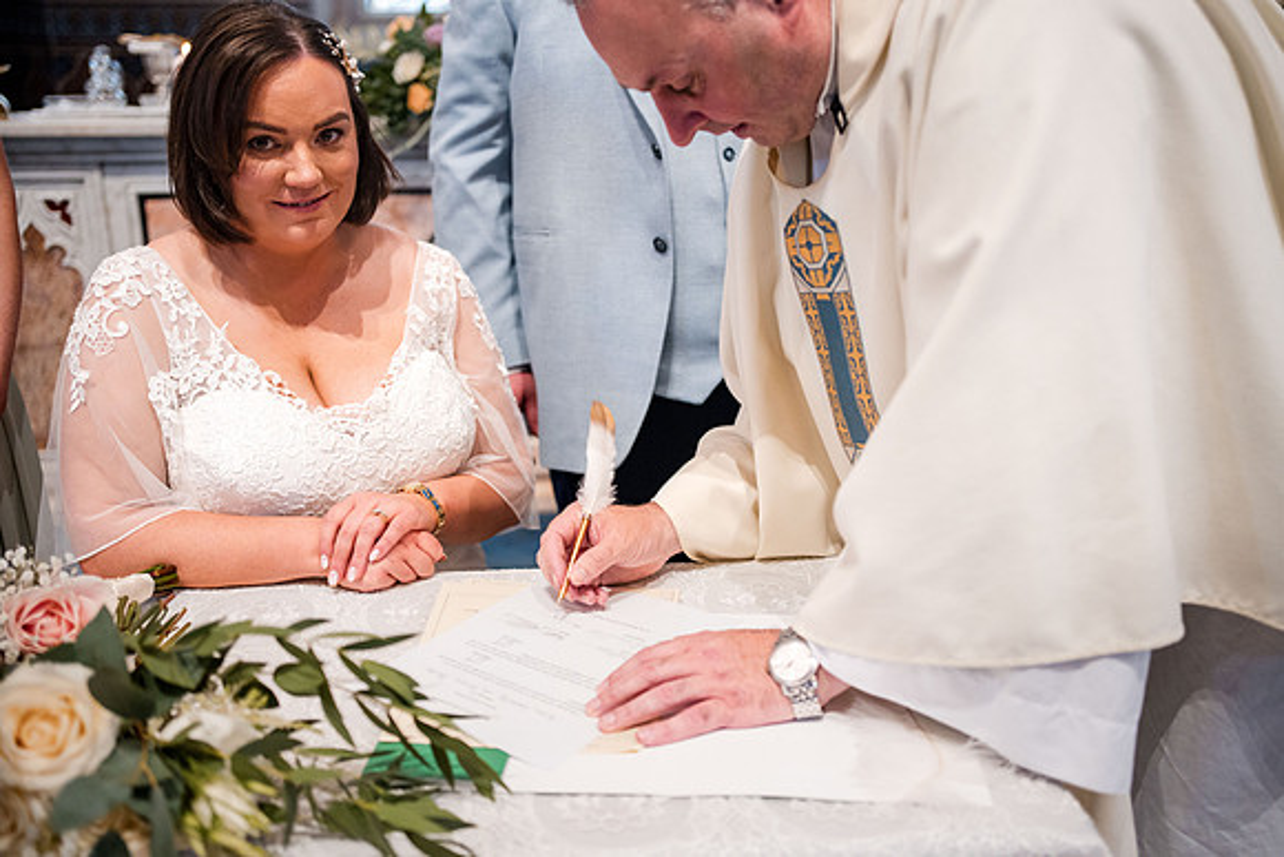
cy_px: 428
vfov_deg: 37.9
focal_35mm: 35
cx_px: 642
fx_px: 1249
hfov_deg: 54.4
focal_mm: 35
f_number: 2.2
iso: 2500
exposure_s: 1/250
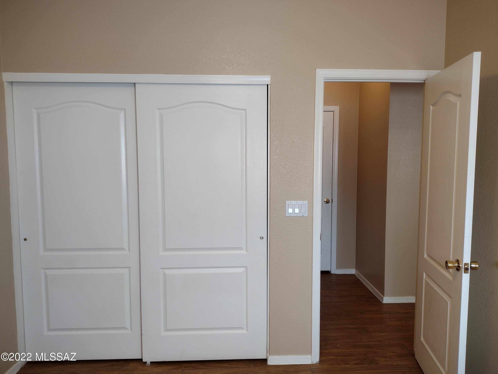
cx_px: 249
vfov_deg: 51.4
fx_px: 388
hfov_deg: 65.3
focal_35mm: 27
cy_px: 187
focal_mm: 4.71
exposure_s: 1/60
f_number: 1.7
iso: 197
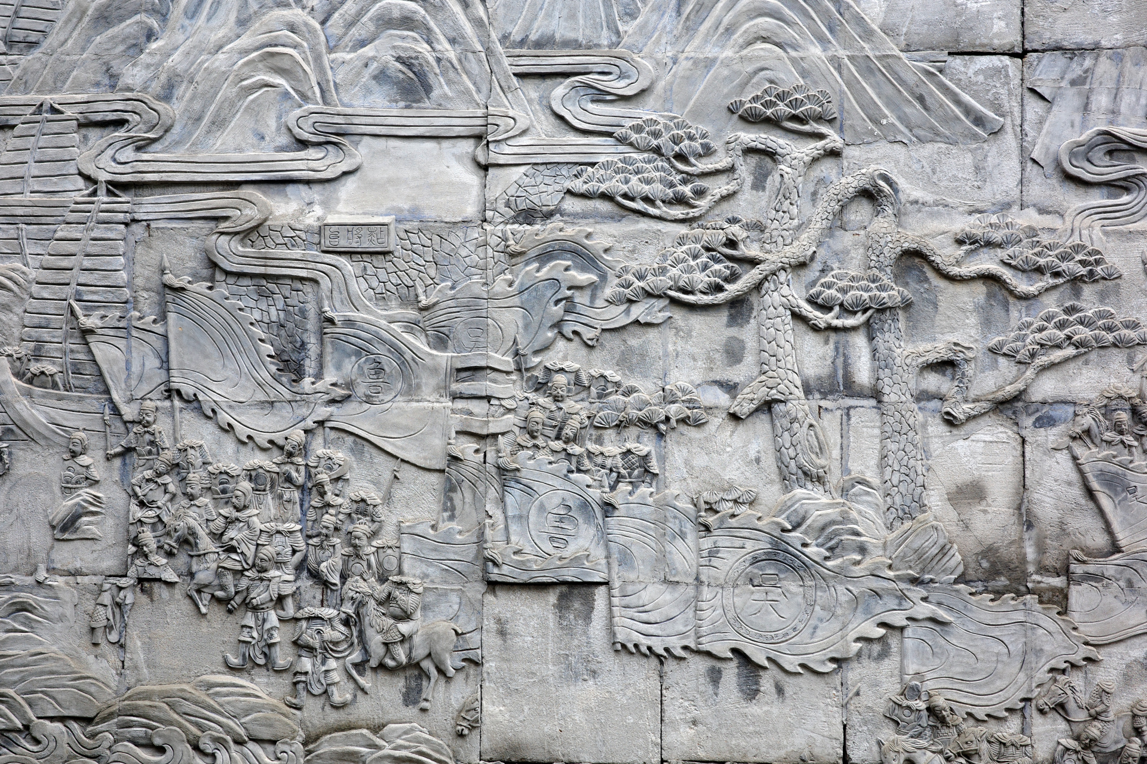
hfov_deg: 48.5
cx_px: 574
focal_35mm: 40
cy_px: 382
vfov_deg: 33.4
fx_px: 1274
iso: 100
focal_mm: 26
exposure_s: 1/200
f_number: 3.5
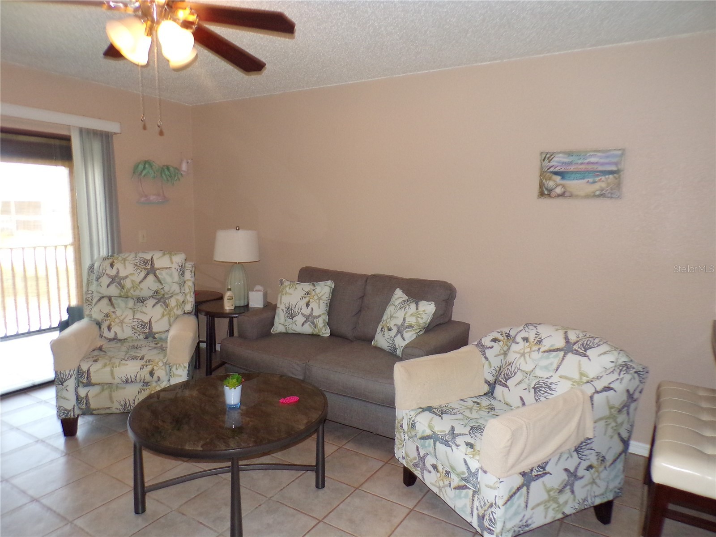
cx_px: 358
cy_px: 268
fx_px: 496
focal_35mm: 24
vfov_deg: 56.8
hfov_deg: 71.6
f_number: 3
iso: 320
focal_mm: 4.3
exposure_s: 1/34
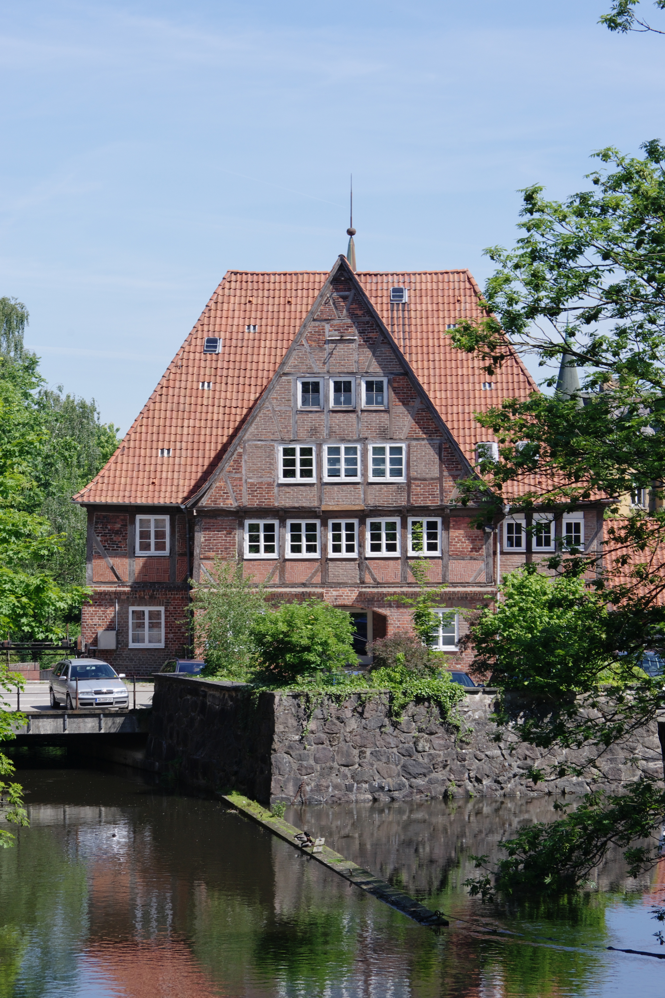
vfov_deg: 20.0
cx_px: 332
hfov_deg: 13.4
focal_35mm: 102
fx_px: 2827
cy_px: 499
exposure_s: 1/180
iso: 200
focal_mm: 68
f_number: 11
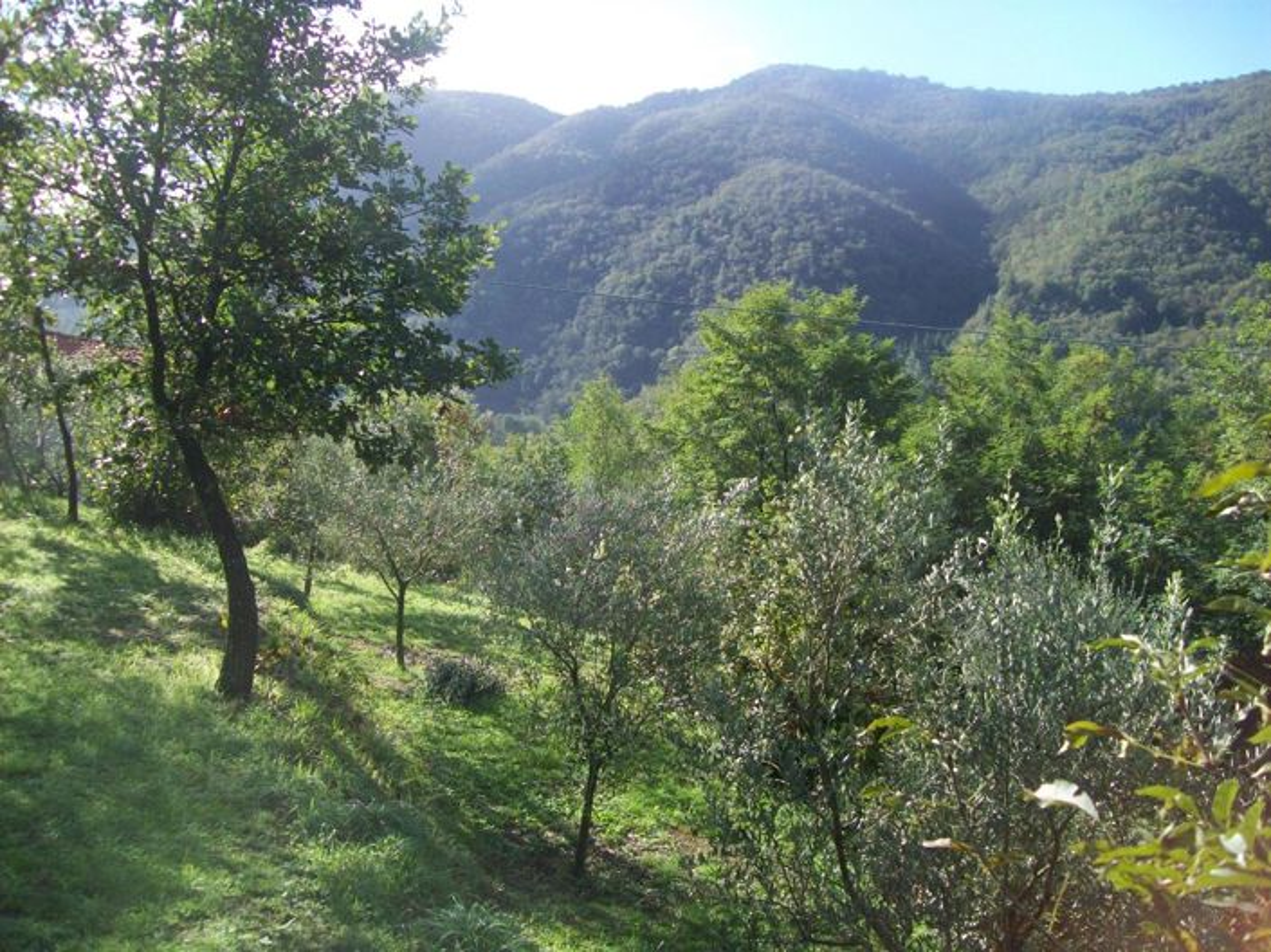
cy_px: 476
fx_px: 1248
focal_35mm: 34
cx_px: 636
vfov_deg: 41.8
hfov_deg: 54.0
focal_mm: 6.1
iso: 64
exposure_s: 1/400
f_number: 2.7
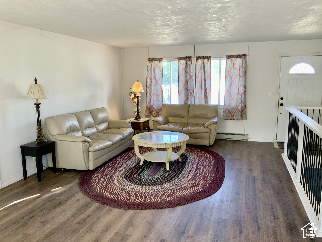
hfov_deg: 61.7
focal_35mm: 29
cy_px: 121
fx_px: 270
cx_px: 161
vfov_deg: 48.2
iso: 64
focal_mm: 3
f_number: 1.8
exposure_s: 1/60
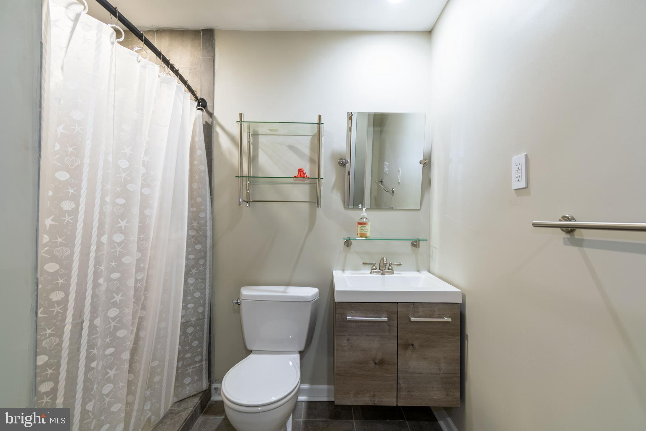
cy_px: 216
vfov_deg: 77.3
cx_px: 323
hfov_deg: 100.4
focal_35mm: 15
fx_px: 269
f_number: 6.3
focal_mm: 10
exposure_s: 1/10
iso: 200
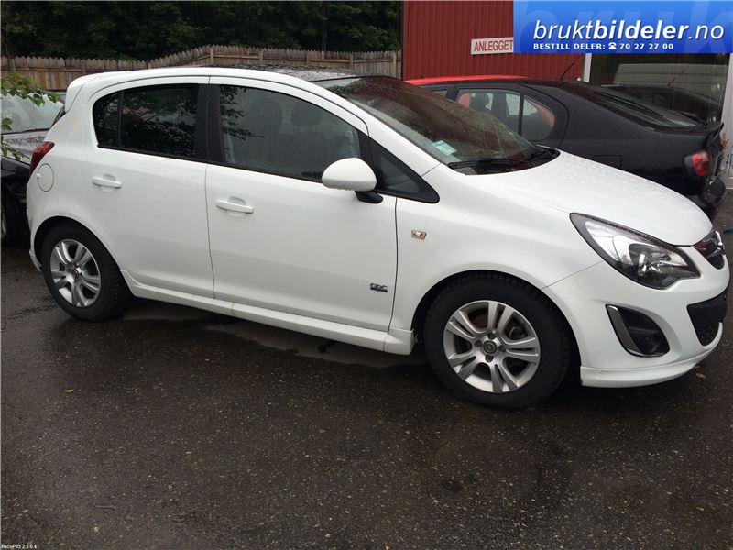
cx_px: 366
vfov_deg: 48.2
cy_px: 275
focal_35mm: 29
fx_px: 614
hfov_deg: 61.7
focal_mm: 4.15
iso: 32
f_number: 2.2
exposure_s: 1/595
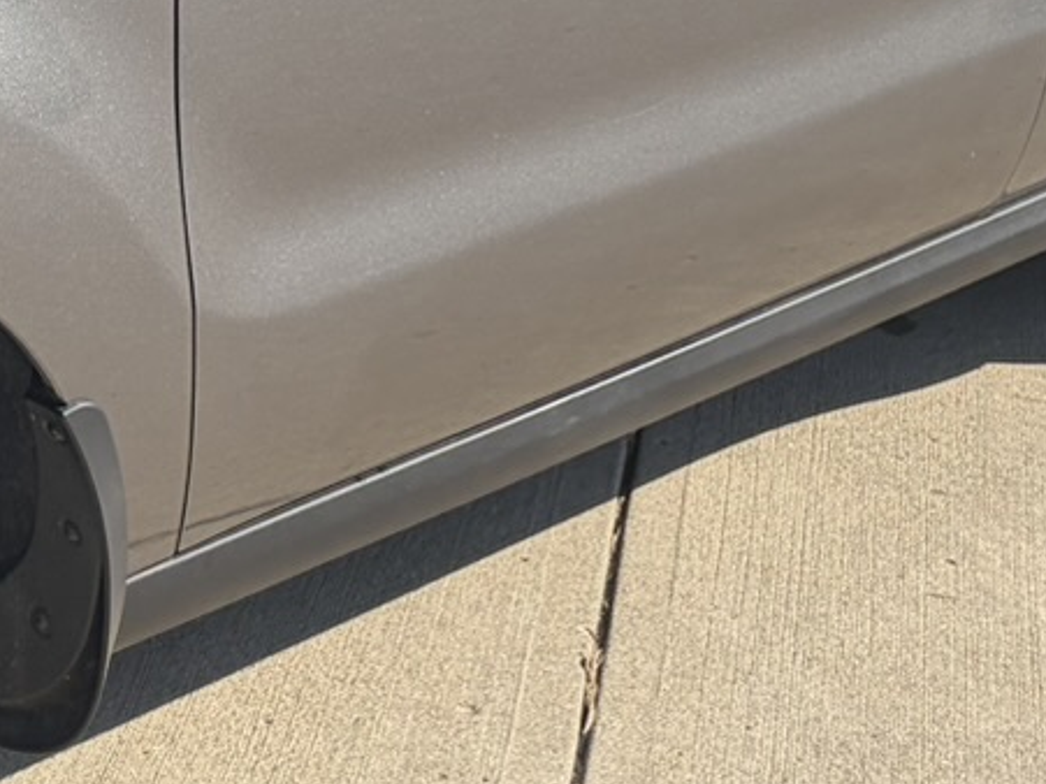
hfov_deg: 16.3
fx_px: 3565
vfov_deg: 12.2
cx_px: -60
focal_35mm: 118
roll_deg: -0.9
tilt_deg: -15.8
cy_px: -202
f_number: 1.6
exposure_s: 1/3125
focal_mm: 5.96
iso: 64
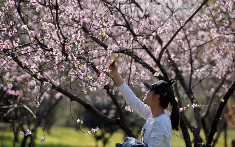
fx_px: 1544
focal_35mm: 241
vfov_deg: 5.4
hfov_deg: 8.7
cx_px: 112
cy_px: 74
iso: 200
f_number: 11
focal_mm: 190
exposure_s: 1/3200
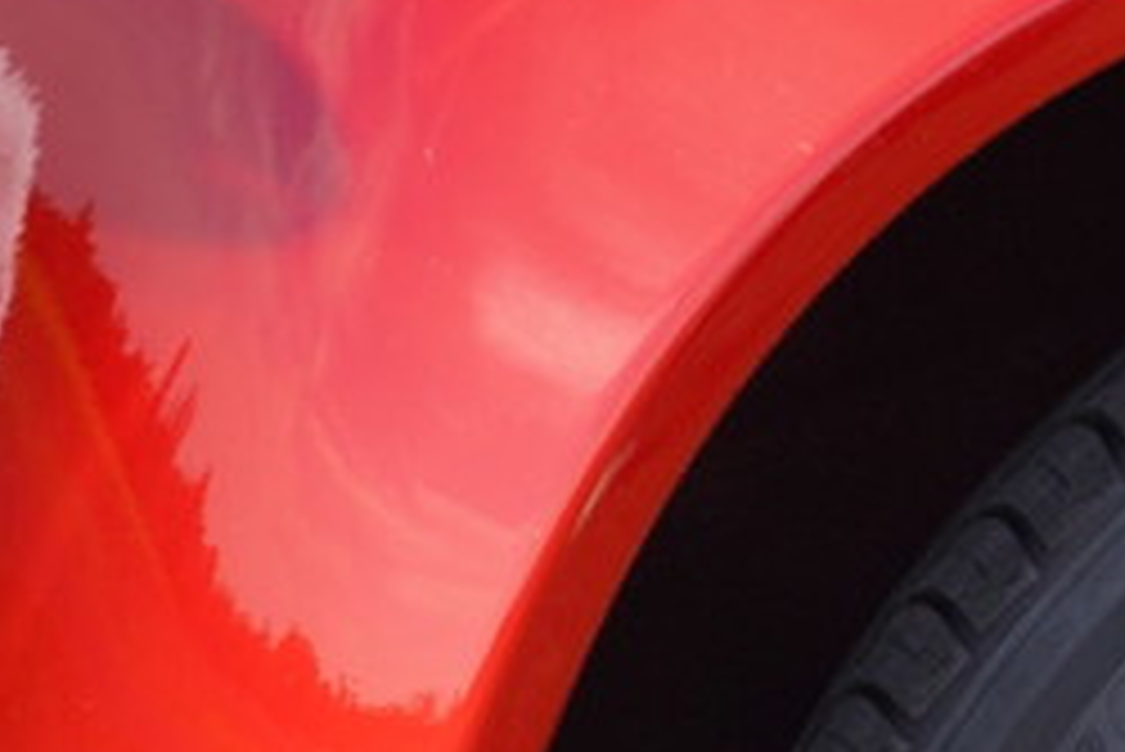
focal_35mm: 393
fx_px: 12288
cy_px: 1434
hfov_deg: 5.2
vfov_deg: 3.5
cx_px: 2079
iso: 100
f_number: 4.5
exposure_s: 1/250
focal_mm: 96
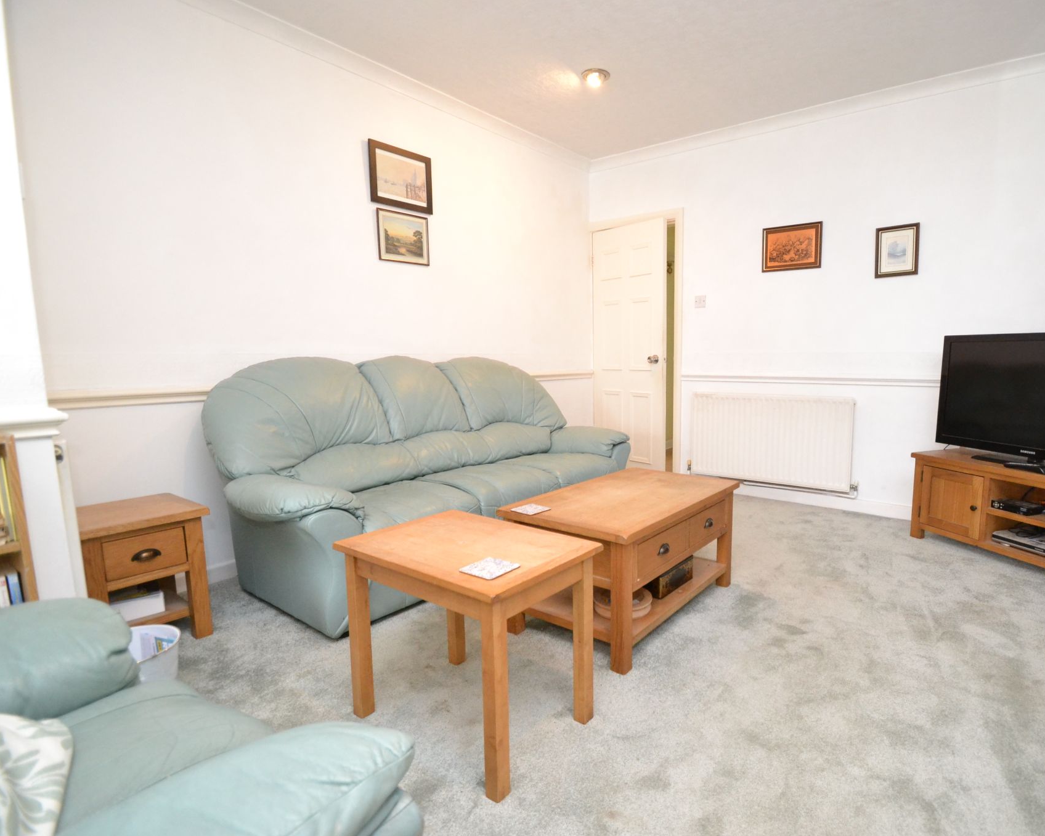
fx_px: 526
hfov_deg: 88.4
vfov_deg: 77.0
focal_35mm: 17
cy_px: 419
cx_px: 630
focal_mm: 10
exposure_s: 1/60
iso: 2200
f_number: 3.5
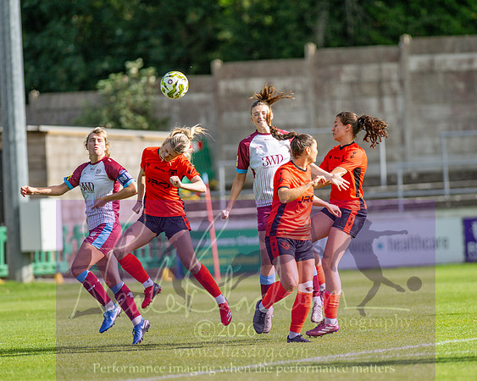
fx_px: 4770
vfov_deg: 4.6
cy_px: 190
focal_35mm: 338
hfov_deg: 5.7
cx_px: 238
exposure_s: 1/3200
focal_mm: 300
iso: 200
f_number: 2.8
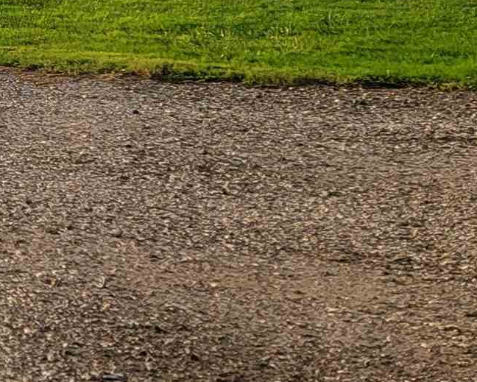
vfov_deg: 13.6
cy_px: -54
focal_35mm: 111
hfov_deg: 14.9
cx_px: -403
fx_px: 1568
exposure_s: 1/955
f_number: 1.8
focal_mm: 6.7
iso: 16
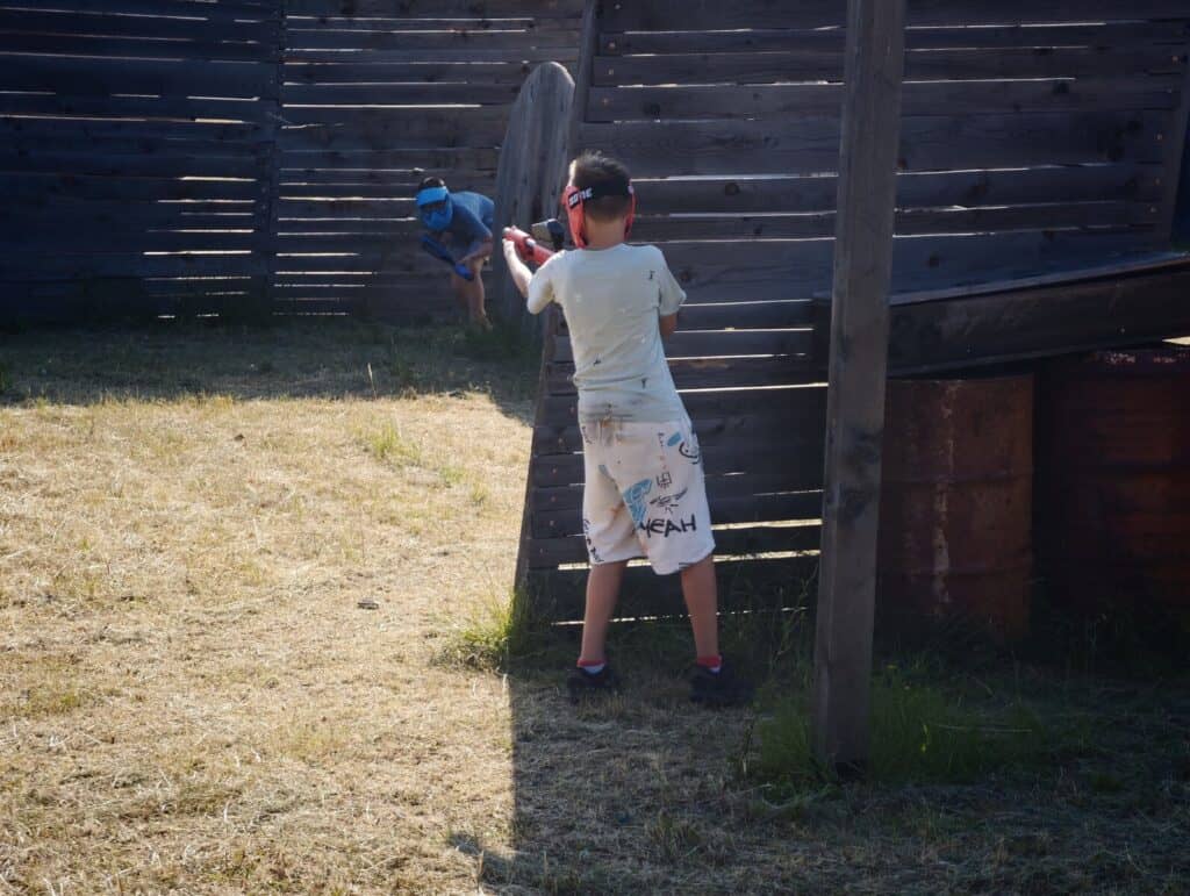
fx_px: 3443
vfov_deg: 14.8
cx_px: 595
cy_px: 448
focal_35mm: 100
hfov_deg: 19.6
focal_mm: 26.5
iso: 50
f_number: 2.96
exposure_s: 1/118
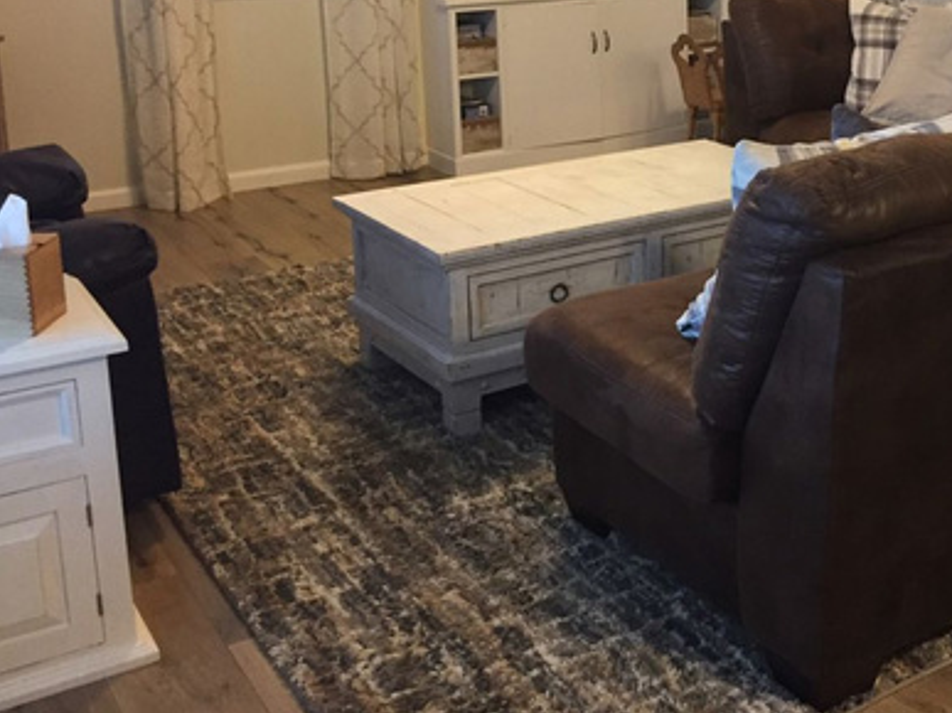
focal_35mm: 48
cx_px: 765
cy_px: 145
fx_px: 1320
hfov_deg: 38.2
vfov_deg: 29.6
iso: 200
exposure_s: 1/30
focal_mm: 4.15
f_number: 2.2
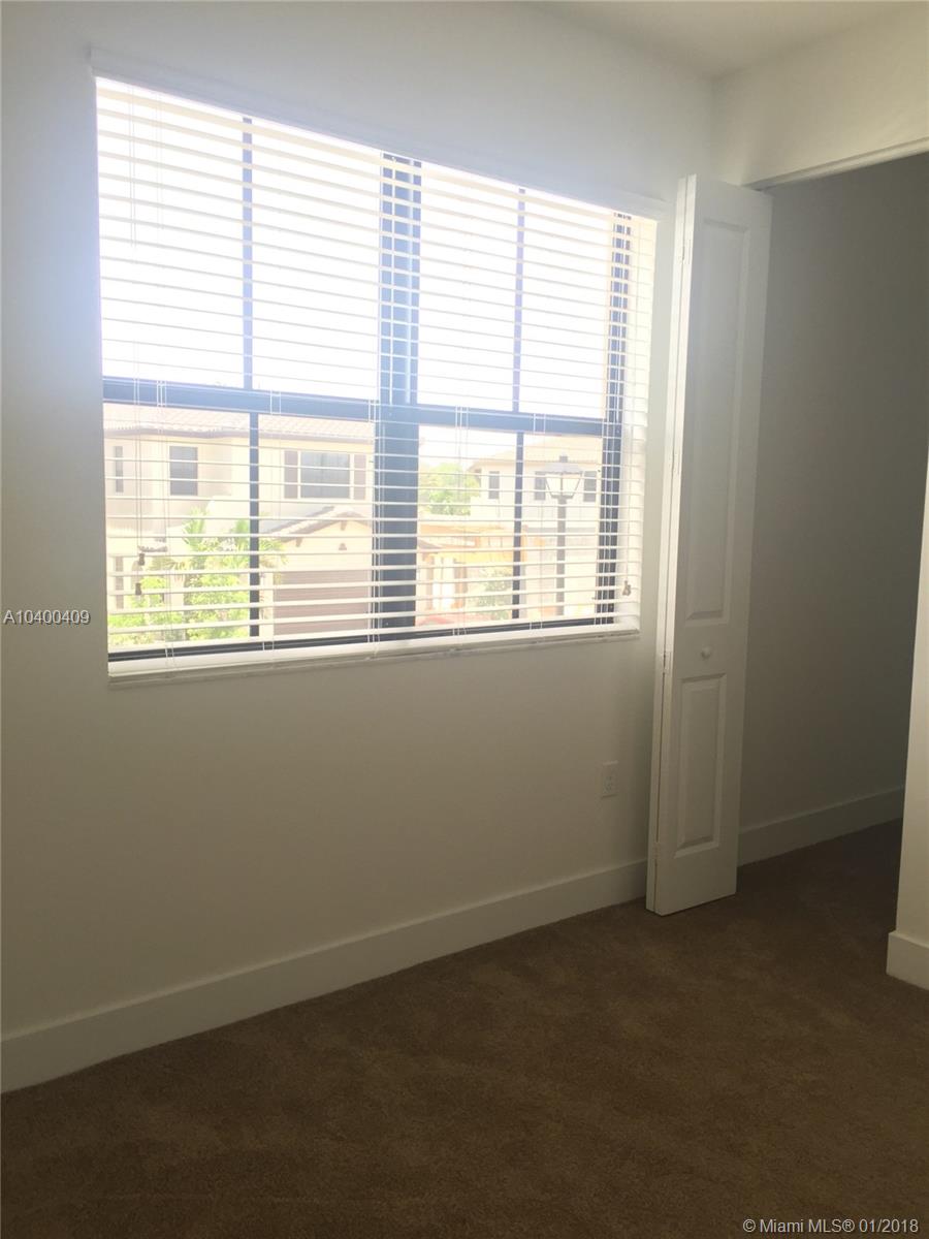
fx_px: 1038
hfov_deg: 48.2
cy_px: 620
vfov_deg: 61.7
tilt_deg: -6.3
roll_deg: -0.3
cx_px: 464
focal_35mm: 29
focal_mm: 4.15
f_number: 2.2
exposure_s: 1/60
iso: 40
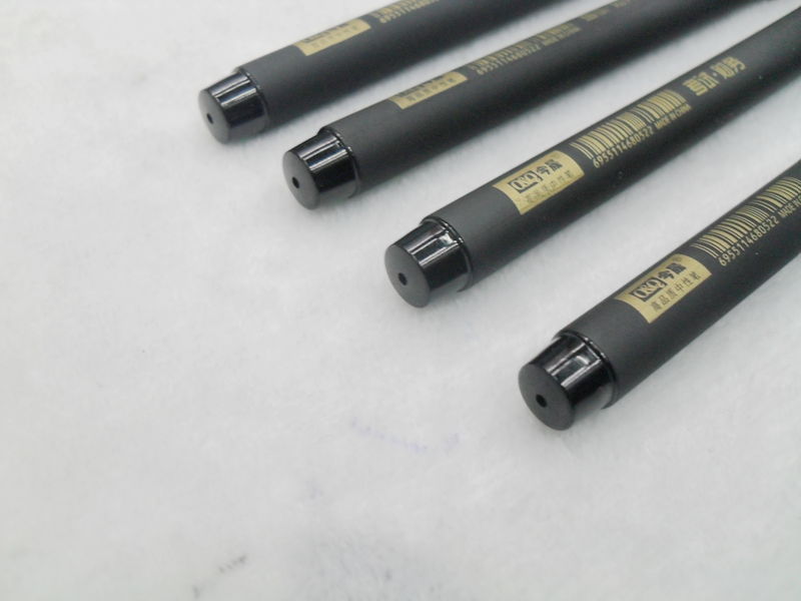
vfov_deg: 40.7
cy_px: 300
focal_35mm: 35
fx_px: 810
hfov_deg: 52.6
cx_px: 400
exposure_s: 1/30
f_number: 2.8
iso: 160
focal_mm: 6.2
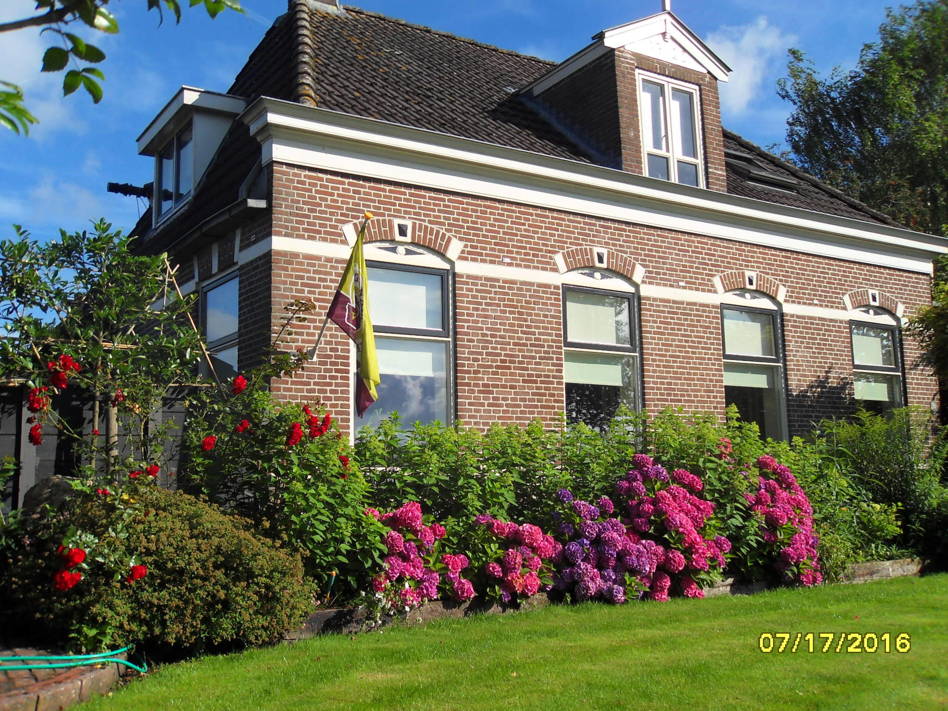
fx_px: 959
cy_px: 356
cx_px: 474
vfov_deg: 40.7
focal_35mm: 35
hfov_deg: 52.6
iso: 80
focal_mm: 6.3
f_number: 8.2
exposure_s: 1/180
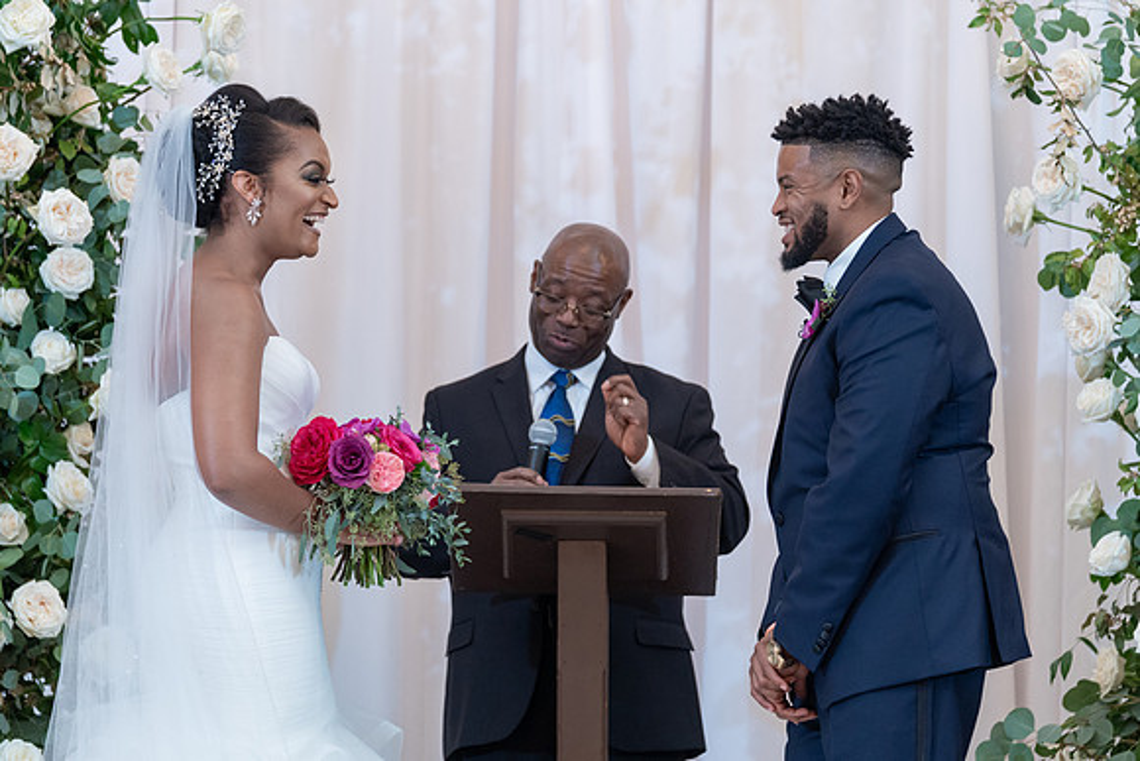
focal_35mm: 173
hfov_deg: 11.9
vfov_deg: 8.0
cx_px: 584
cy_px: 360
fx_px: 5472
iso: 2000
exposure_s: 1/100
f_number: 4
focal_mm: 161
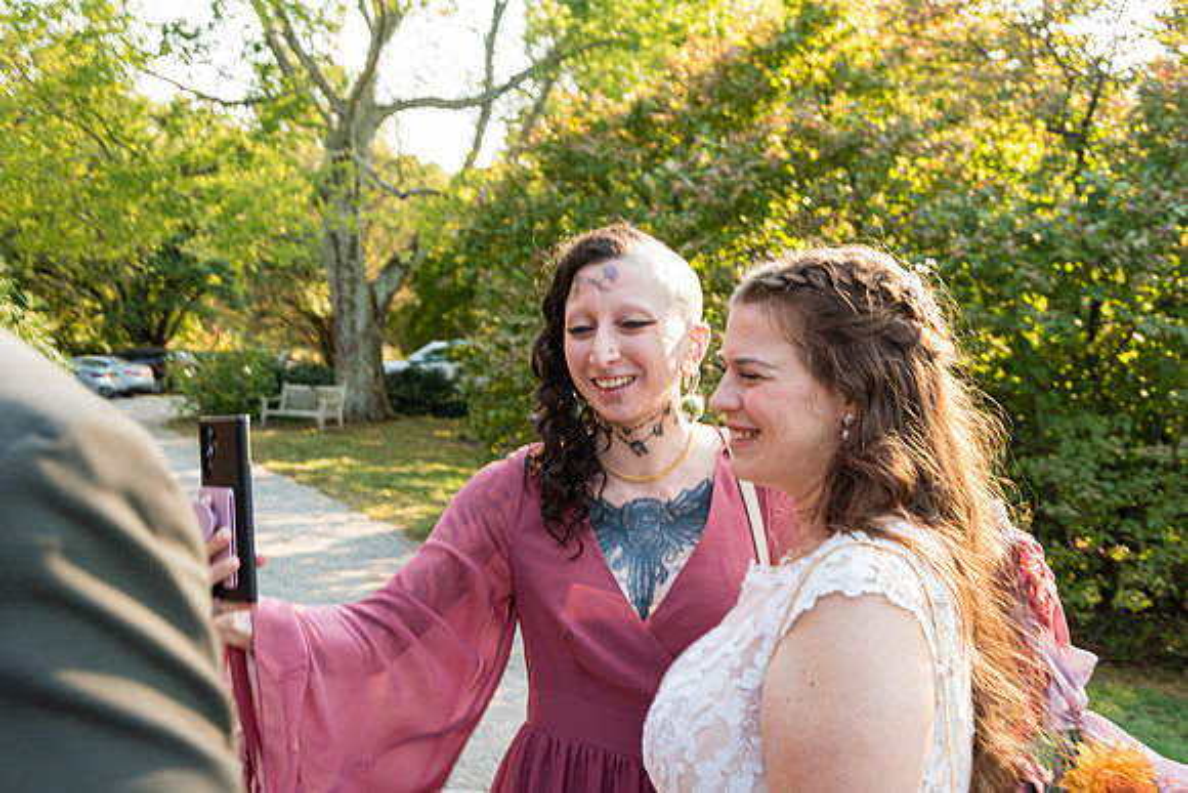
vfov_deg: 31.9
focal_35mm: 42
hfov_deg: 46.3
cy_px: 396
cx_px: 594
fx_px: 1389
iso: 500
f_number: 7.1
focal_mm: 42
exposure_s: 1/125
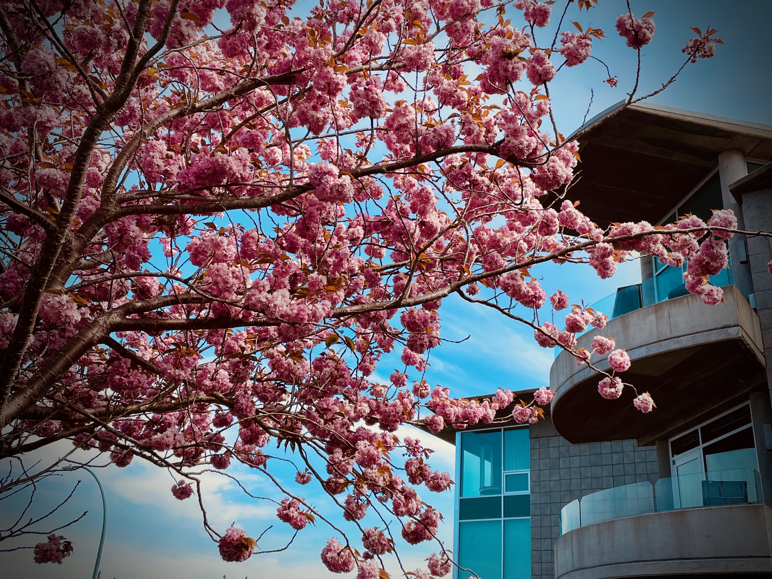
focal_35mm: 26
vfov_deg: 53.1
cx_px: 386
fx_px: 580
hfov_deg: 67.3
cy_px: 290
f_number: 1.6
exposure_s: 1/2564
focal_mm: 4.2
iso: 32
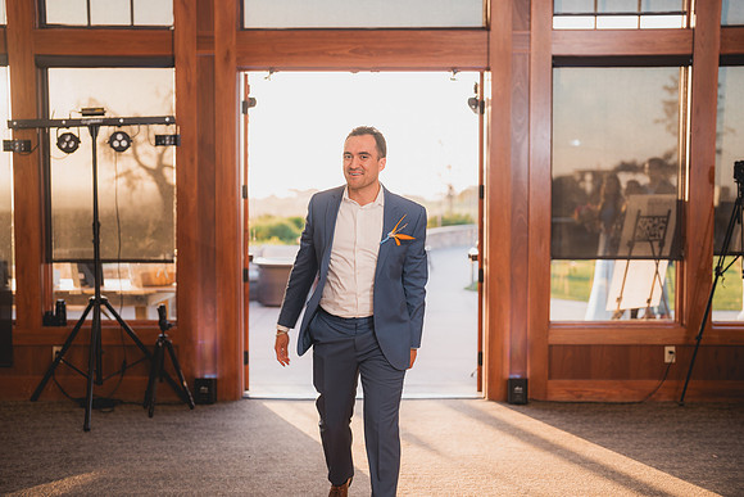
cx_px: 372
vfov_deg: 27.0
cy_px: 248
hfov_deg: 39.6
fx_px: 1034
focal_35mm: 50
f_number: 1.8
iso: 125
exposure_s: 1/250
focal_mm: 50
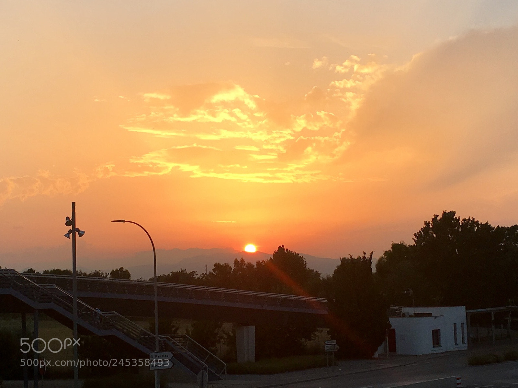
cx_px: 259
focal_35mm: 29
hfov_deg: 61.7
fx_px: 434
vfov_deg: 48.2
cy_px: 194
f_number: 2.2
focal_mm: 4.15
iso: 25
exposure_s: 1/541
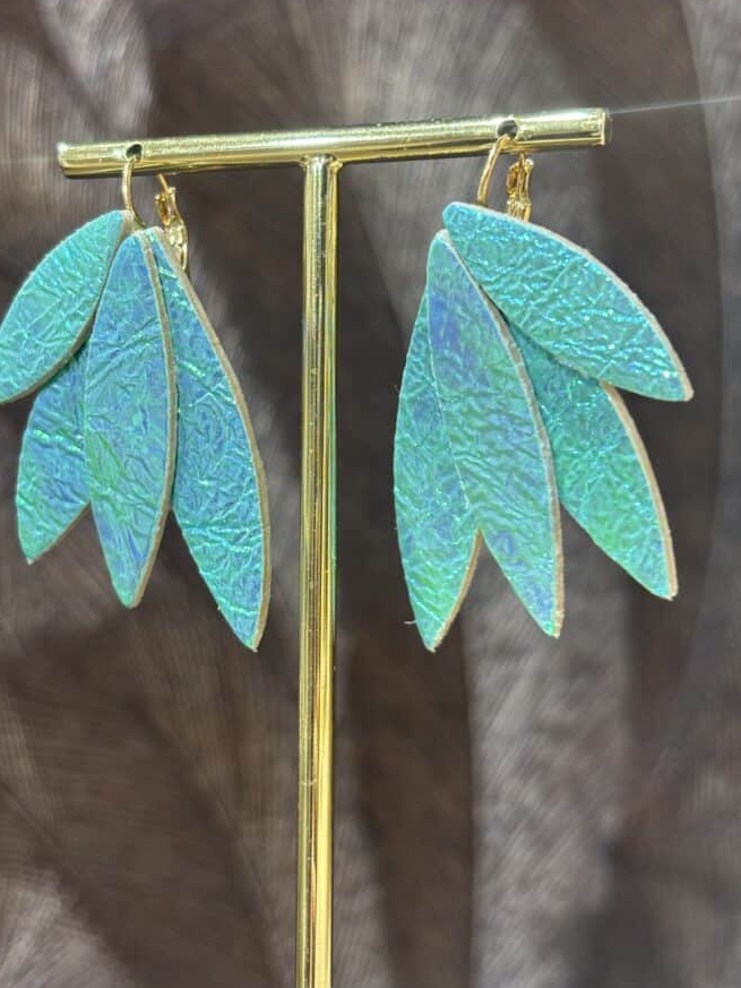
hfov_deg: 24.0
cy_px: 439
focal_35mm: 61
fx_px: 1741
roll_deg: -0.9
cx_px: 334
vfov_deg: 31.6
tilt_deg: -1.6
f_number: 1.6
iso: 50
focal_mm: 5.96
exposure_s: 1/50
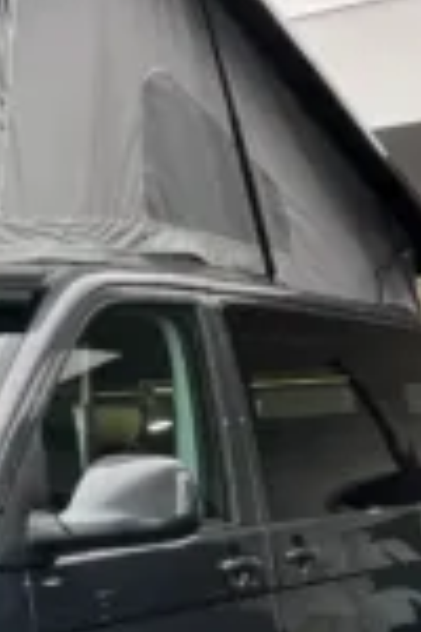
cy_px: 516
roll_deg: +0.8
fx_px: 1579
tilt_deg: -1.2
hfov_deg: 14.2
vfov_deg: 22.3
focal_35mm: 90
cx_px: -223
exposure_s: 1/100
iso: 50
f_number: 1.6
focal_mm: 5.96
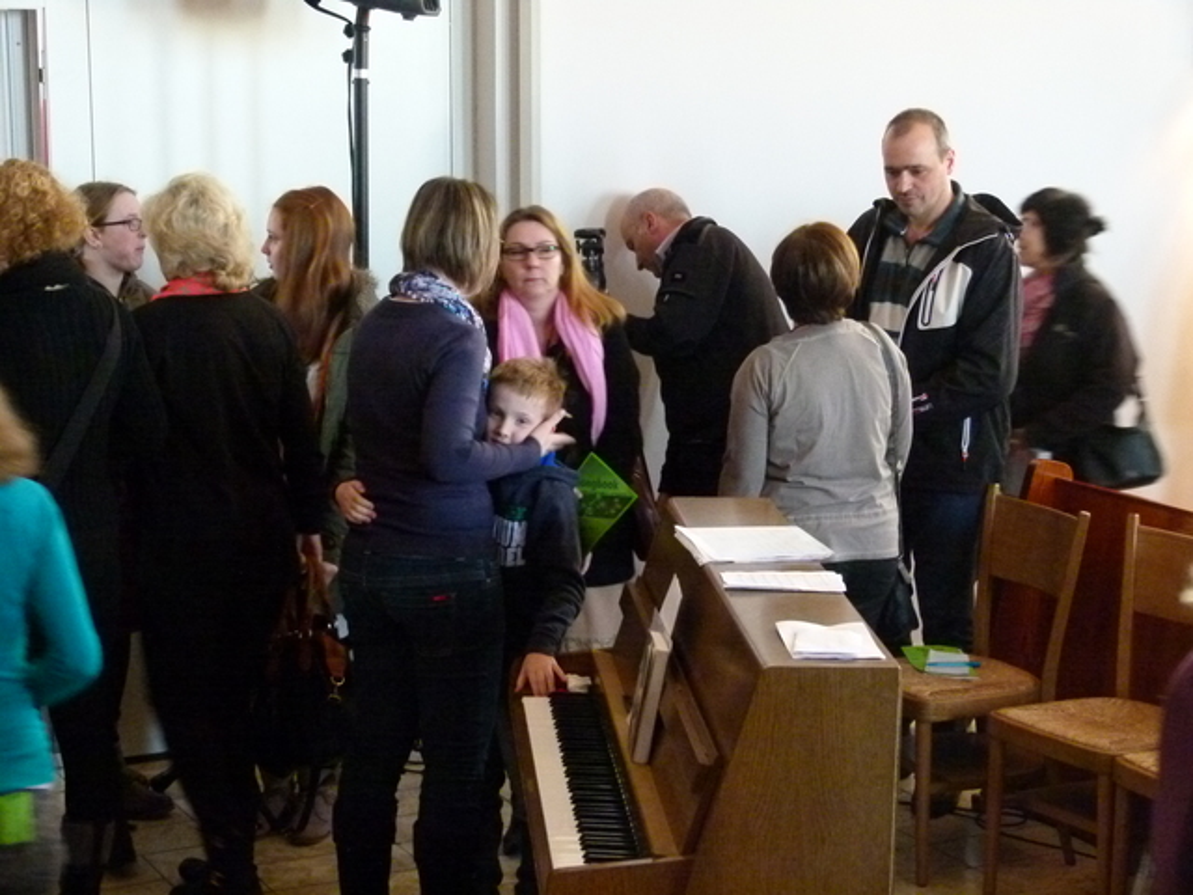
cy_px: 448
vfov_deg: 20.2
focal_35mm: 73
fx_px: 2516
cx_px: 596
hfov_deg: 26.7
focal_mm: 13.2
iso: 800
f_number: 3.3
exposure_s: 1/20
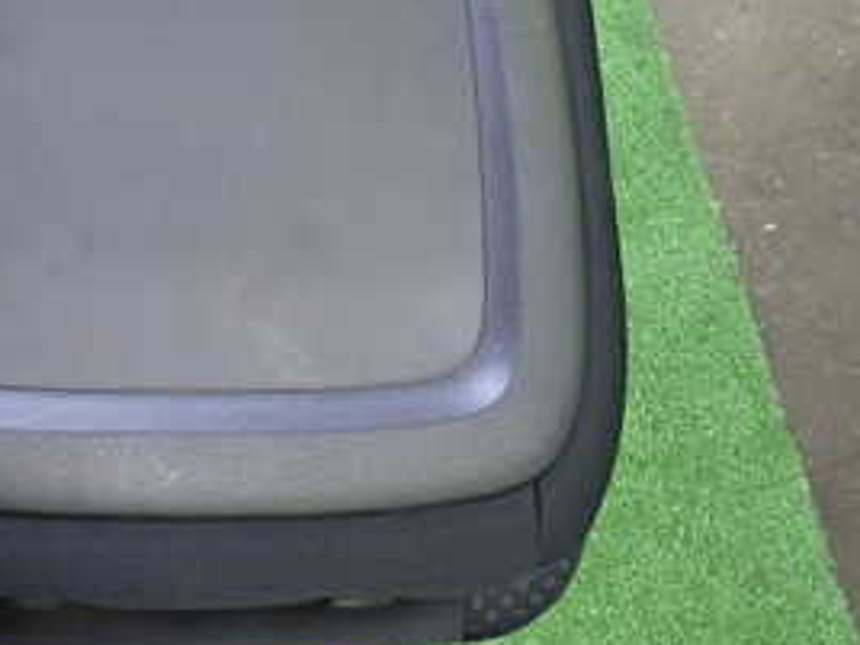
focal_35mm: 56
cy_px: 74
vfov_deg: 25.4
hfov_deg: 33.6
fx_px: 1391
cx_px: 209
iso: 250
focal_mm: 4.5
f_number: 2
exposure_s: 1/30
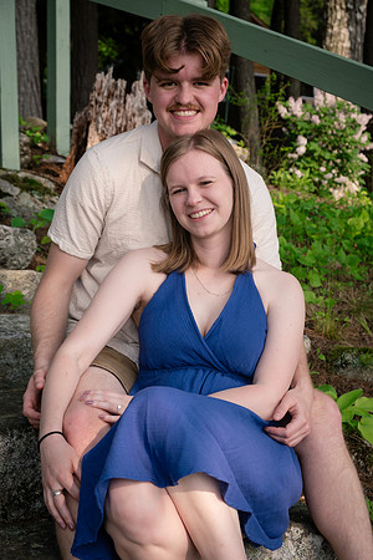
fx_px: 870
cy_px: 280
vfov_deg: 35.6
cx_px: 186
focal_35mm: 56
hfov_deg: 24.2
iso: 320
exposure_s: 1/350
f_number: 5.6
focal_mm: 37.4
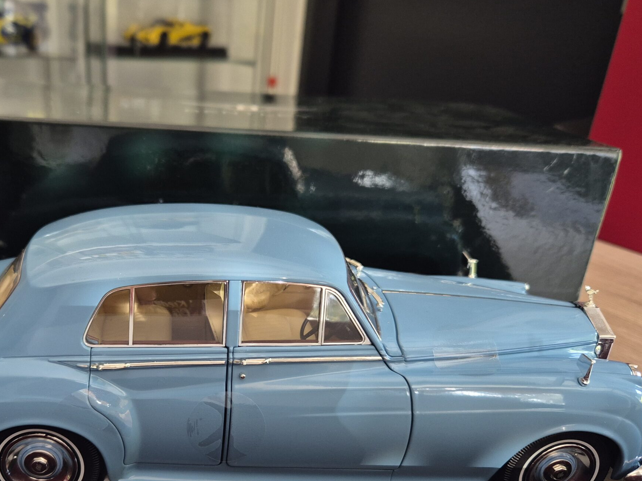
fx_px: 631
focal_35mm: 34
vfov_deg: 41.6
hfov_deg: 52.8
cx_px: 210
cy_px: 288
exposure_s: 1/100
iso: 400
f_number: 1.8
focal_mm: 5.4
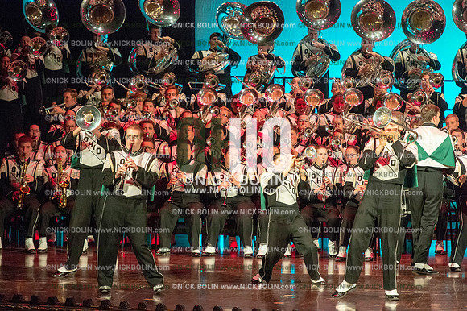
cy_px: 156
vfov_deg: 6.2
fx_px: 2852
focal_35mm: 220
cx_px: 234
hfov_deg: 9.4
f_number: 5.6
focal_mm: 220
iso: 8000
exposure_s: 1/320
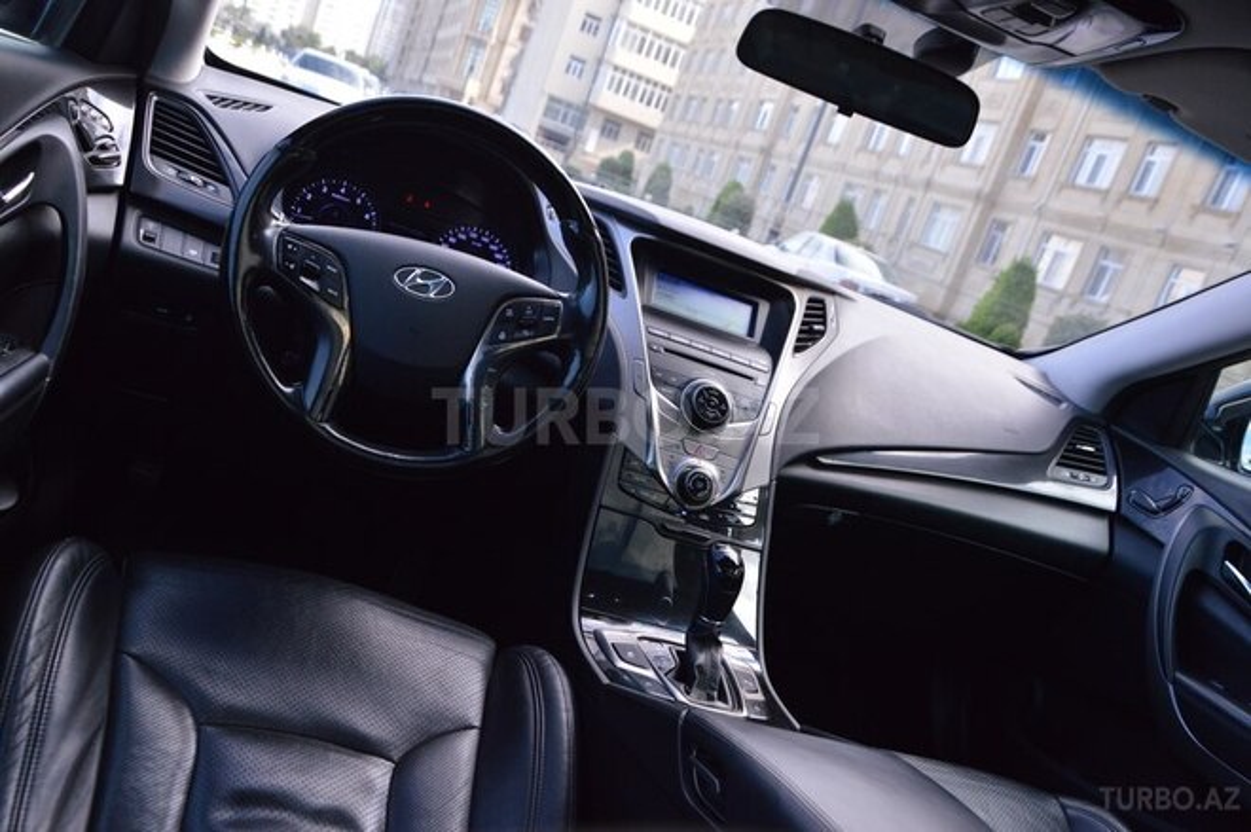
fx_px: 1146
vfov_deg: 39.9
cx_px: 626
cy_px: 416
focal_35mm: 33
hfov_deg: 57.3
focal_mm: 22
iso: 800
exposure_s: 1/400
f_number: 5.6
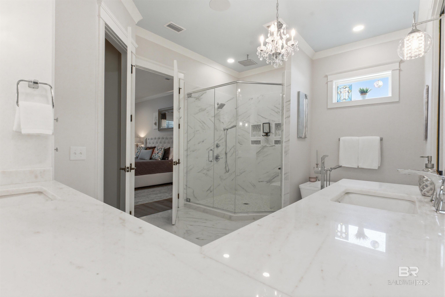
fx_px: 210
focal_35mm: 17
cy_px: 148
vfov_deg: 70.5
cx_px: 222
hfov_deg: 93.2
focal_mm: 17
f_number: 10
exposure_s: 1/8000
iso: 12800
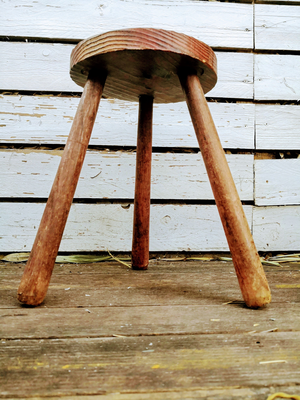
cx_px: 150
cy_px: 200
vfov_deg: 65.3
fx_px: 312
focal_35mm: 27
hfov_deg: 51.4
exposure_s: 1/33.3
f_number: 1.6
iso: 200
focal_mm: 3.95
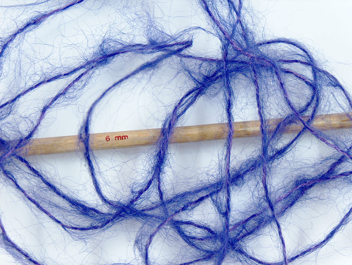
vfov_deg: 20.5
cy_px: 132
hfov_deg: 27.0
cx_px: 176
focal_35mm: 72
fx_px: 733
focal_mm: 14.73
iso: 200
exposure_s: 1/7.62
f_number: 2.9
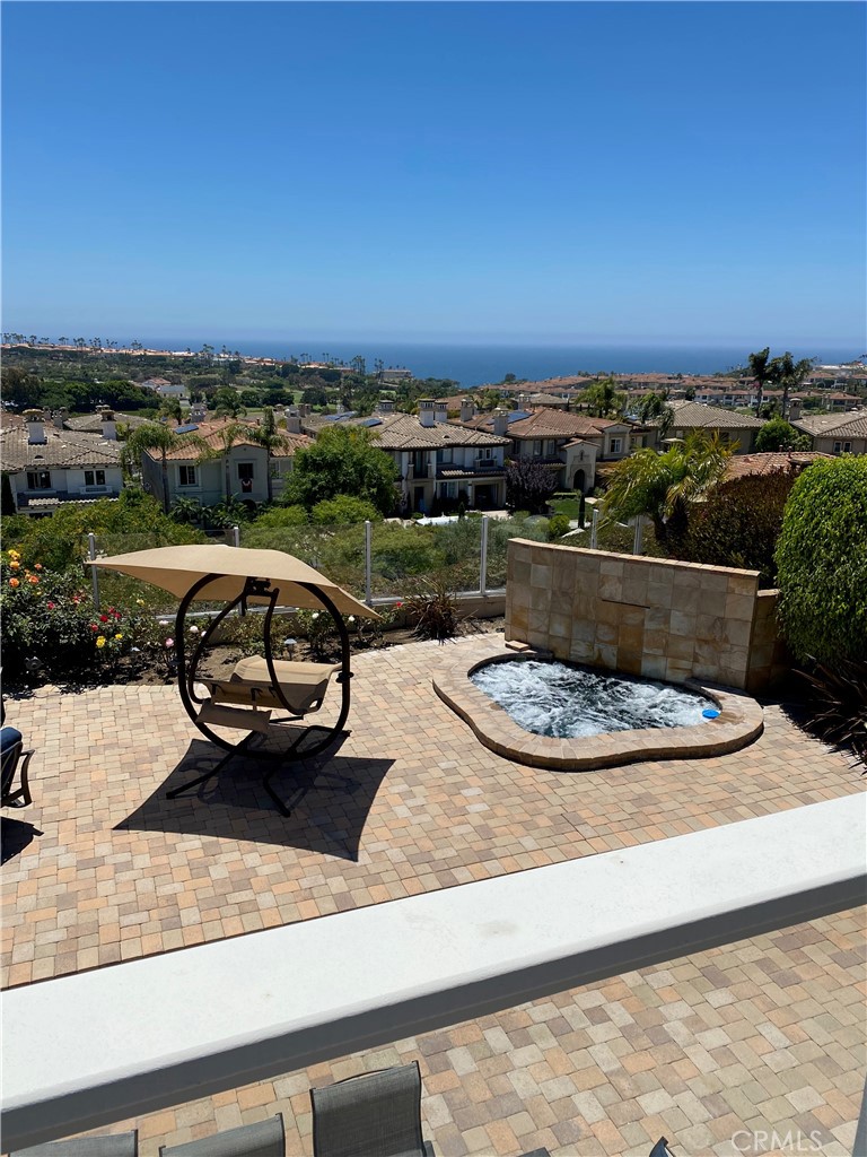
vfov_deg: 67.3
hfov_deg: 53.1
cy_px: 578
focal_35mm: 26
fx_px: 868
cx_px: 434
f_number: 1.8
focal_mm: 4.25
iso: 32
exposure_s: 1/4808
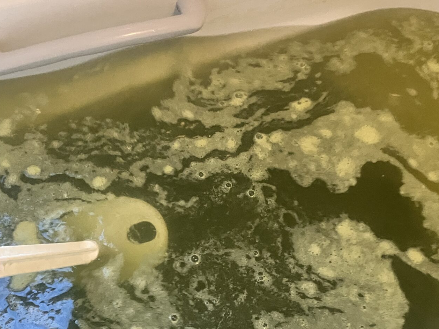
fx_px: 723
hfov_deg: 33.8
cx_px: 219
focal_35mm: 57
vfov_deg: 25.6
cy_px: 184
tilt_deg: -57.4
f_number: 1.8
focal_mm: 3.99
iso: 250
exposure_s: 1/60
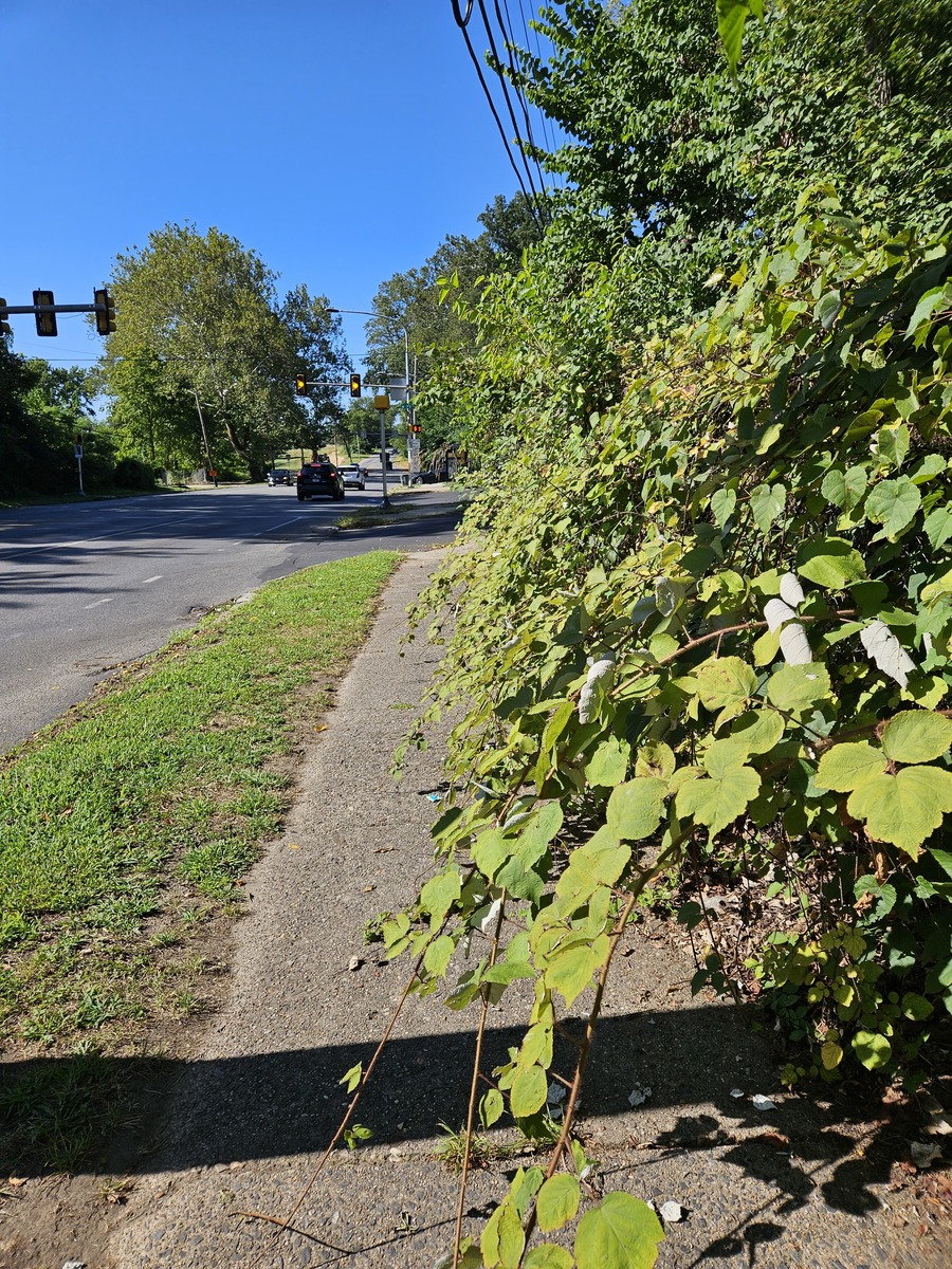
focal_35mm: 23
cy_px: 634
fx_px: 843
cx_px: 476
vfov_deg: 73.9
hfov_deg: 58.9
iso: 25
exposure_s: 1/1819
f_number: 1.8
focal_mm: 5.4
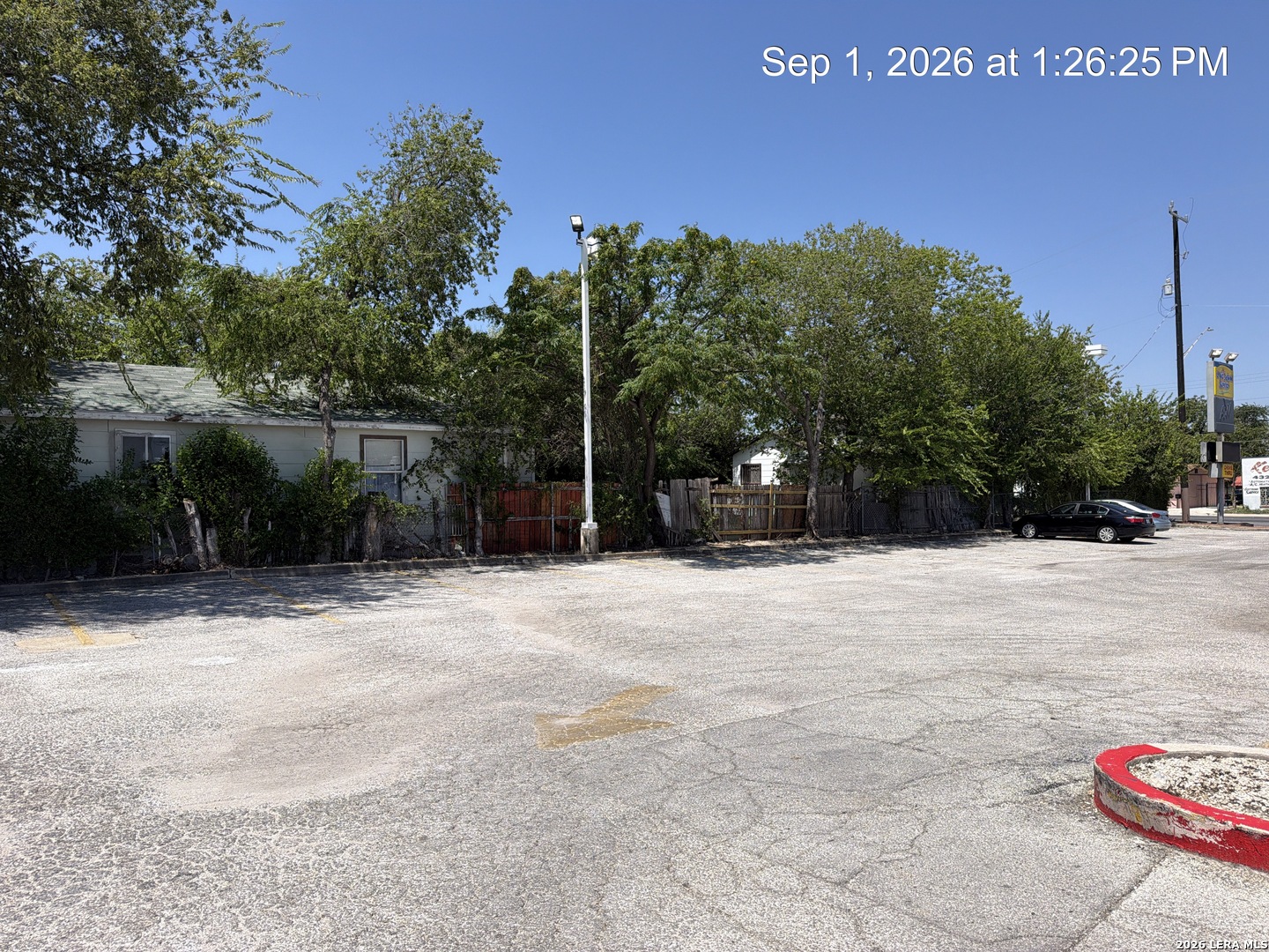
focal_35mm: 24
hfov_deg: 71.6
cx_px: 634
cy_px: 476
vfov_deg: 56.8
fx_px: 880
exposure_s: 1/6711
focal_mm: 6.76
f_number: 1.78
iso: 80
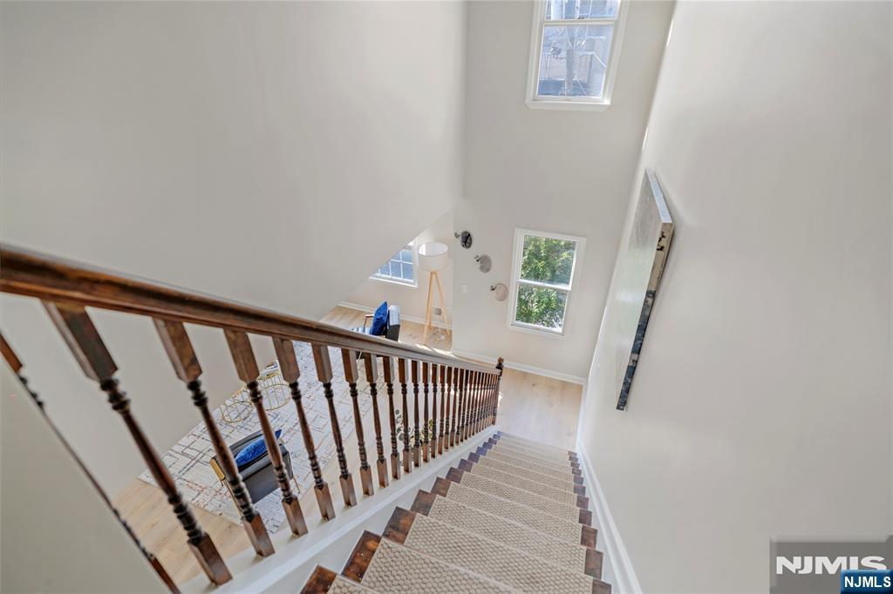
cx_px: 446
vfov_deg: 73.7
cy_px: 297
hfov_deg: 96.8
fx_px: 397
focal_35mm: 16
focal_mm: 16
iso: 100
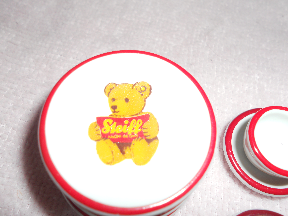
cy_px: 106
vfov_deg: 42.9
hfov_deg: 55.4
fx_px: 275
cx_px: 145
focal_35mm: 33
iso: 80
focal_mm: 5.8
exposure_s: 1/25
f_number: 8.8
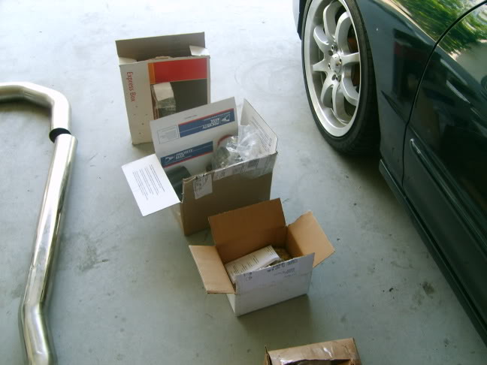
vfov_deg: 40.7
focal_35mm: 35
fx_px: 492
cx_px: 244
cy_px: 182
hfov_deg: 52.6
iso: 50
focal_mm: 5.8
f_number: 2.8
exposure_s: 1/60
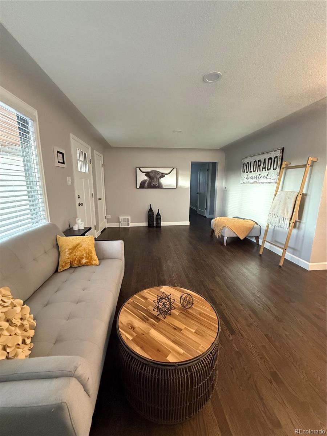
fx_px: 176
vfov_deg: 102.1
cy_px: 218
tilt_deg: -9.7
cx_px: 164
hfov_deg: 85.7
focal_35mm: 14
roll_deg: -0.2
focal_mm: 2.22
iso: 1000
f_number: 2.2
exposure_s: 1/60
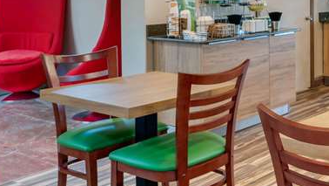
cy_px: -6
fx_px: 445
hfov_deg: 33.2
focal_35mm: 51
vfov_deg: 22.5
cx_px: 394
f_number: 10
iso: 320
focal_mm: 18
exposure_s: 1/8
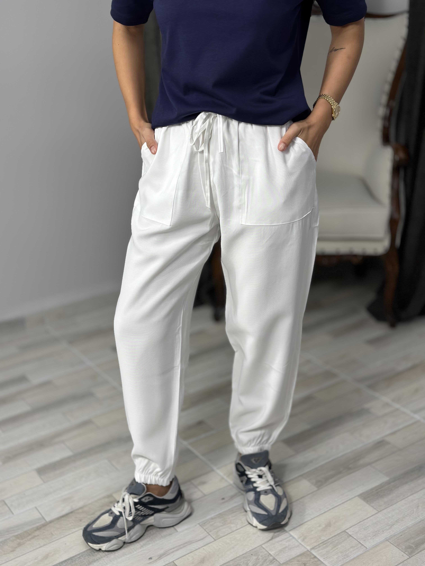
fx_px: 786
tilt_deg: -22.0
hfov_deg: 30.3
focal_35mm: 48
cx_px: 212
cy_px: 283
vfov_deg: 39.7
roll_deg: +2.4
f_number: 1.78
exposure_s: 1/100
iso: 64
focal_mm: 6.86
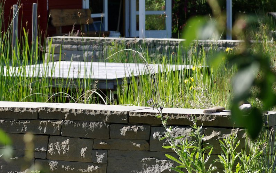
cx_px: 138
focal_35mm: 231
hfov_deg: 9.1
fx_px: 1737
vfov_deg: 5.7
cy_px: 70
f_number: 7.1
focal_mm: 100
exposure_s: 1/640
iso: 400
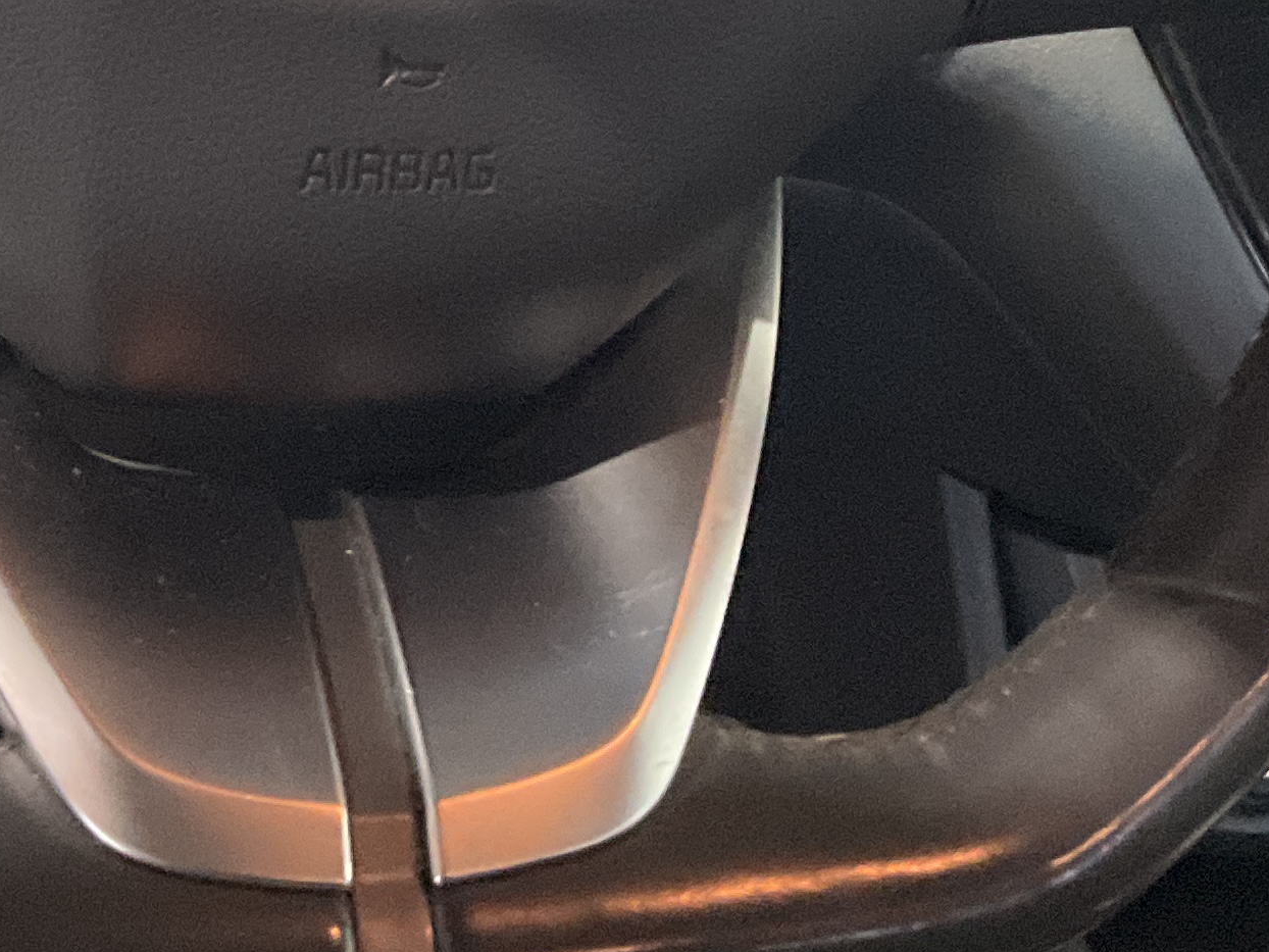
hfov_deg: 20.8
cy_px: -401
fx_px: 3446
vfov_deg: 14.8
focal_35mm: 94
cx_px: 446
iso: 250
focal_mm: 3
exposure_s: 1/30
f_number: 1.8
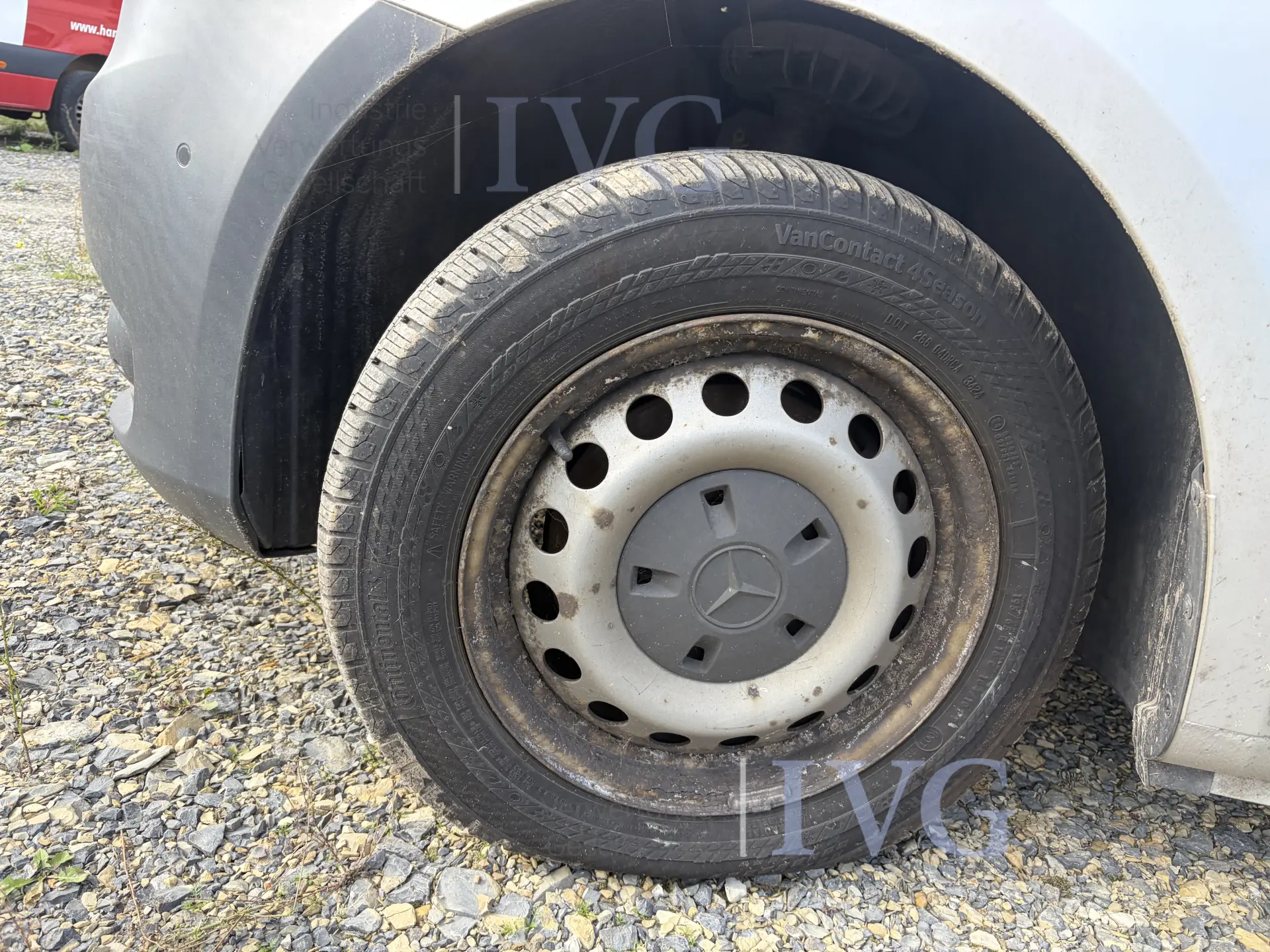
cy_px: 476
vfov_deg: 53.1
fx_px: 954
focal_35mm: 26
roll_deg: -4.9
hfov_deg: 67.3
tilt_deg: -17.6
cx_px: 635
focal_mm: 5.96
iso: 64
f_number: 1.6
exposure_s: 1/390
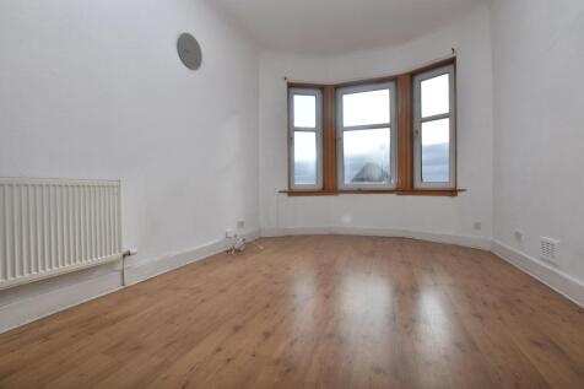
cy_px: 194
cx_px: 292
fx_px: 243
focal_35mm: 15
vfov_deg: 77.3
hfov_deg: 100.4
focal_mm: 10
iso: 100
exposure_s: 1/200
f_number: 7.1
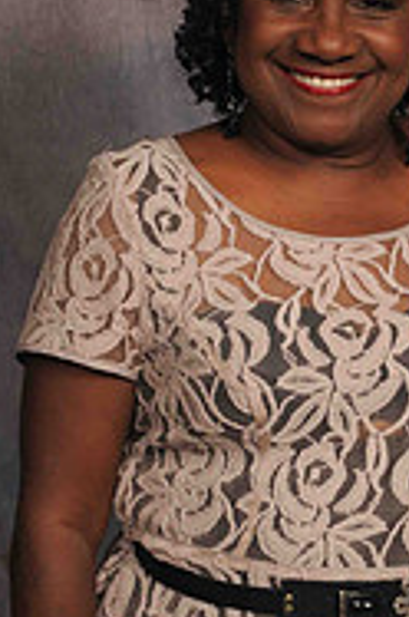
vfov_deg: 16.3
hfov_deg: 10.8
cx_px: 315
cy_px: 346
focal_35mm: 126
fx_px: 2159
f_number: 5.6
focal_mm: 35
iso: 200
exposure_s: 1/125
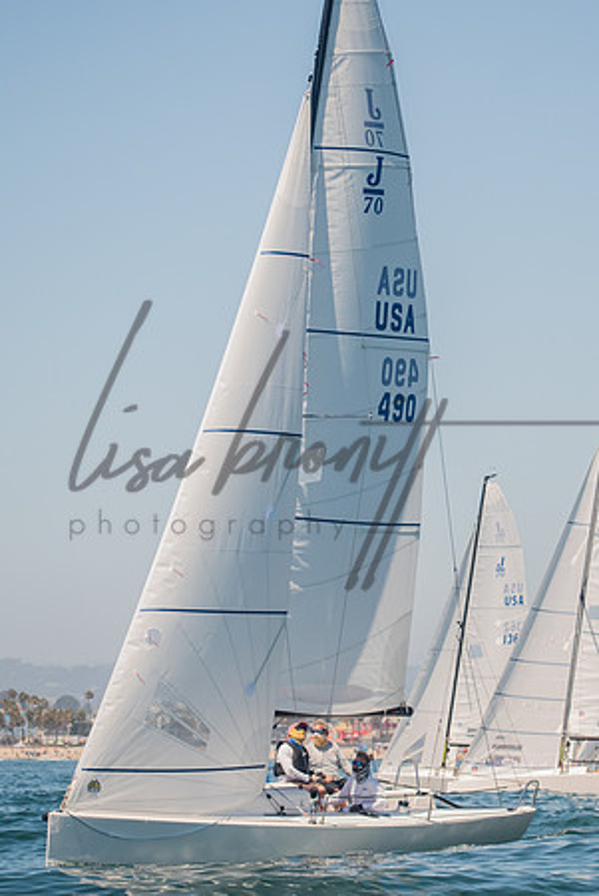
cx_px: 448
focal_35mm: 159
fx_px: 3967
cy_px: 448
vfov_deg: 12.9
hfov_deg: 8.6
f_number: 4.5
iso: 400
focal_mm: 70
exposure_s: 1/1000
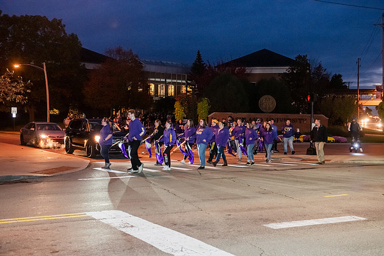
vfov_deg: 28.1
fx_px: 512
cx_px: 192
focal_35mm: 48
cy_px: 128
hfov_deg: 41.1
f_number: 4.5
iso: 6400
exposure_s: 1/60
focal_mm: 48
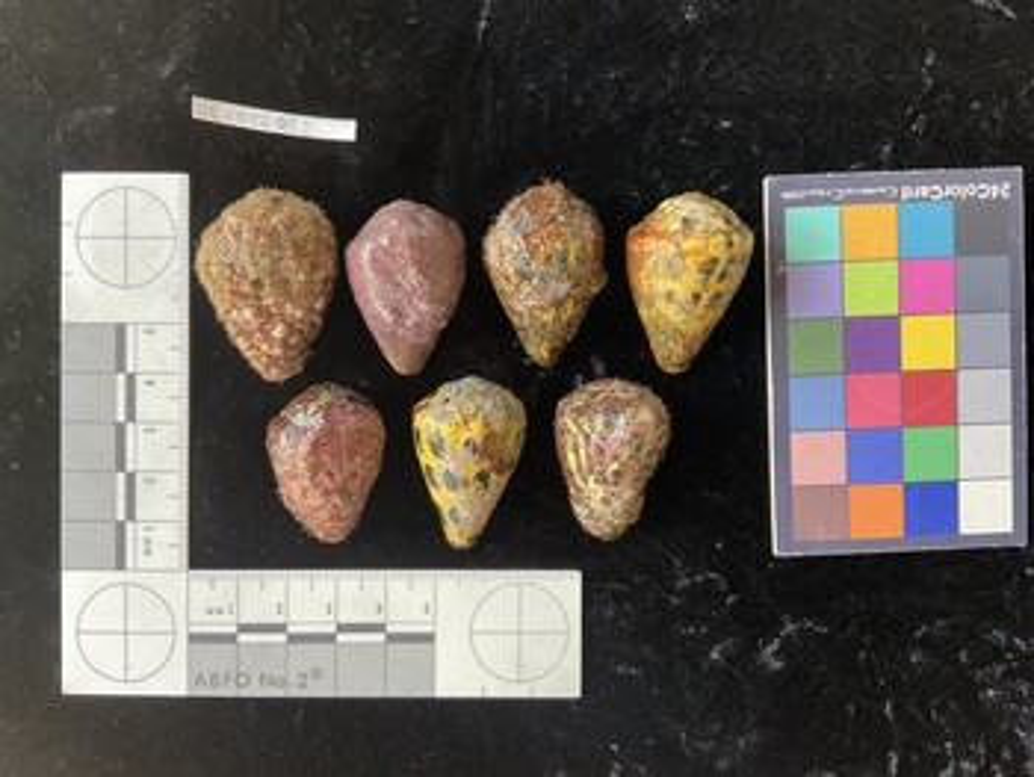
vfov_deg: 48.3
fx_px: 867
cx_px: 517
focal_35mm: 29
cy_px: 388
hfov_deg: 61.6
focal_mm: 3
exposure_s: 1/60
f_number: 1.8
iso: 32
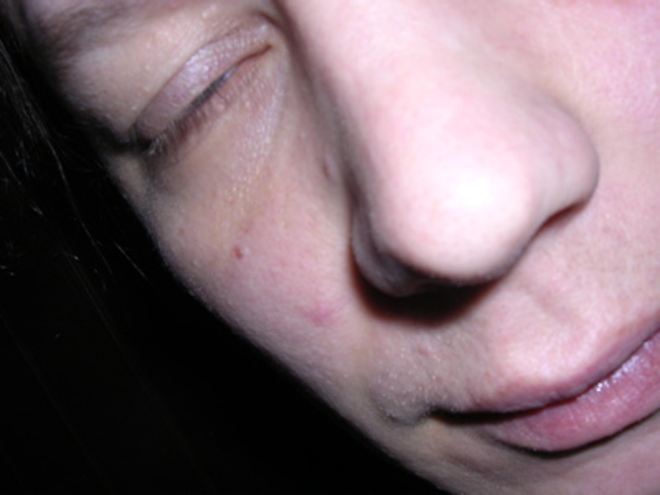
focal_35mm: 38
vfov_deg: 37.7
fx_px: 725
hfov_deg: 49.0
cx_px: 330
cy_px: 248
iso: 100
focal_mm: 5.8
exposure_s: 1/60.1
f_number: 5.6
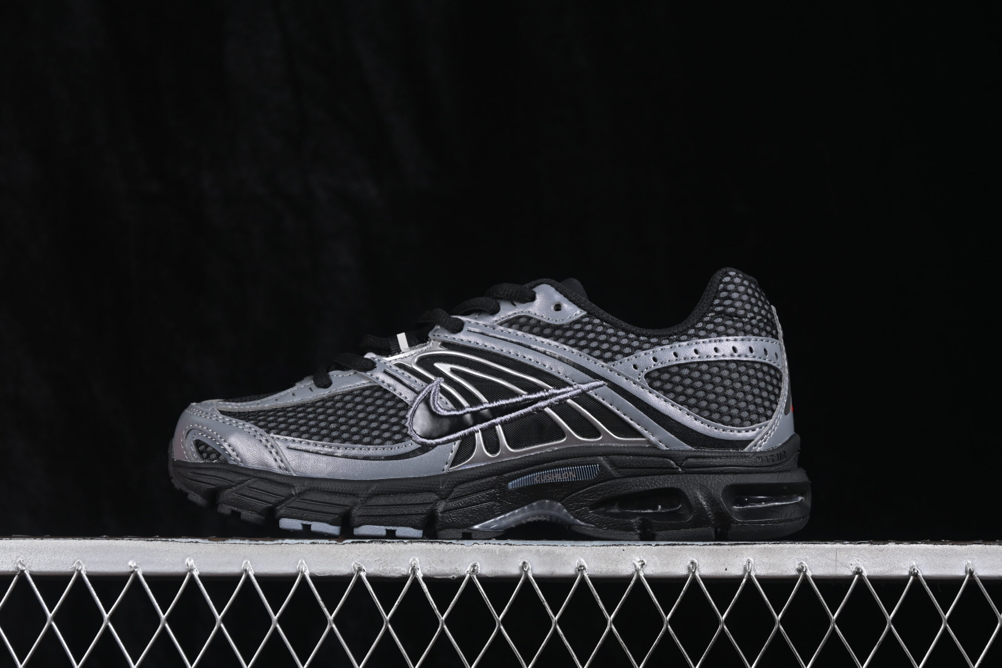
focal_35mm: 75
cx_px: 501
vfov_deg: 18.2
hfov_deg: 27.0
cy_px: 334
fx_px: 2087
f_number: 6.3
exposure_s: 1/60
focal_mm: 50
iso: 160
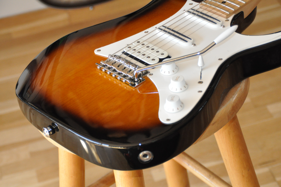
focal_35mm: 102
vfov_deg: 13.4
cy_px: 94
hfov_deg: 20.0
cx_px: 140
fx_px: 795
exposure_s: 1/200
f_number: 5.6
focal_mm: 68
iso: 2000
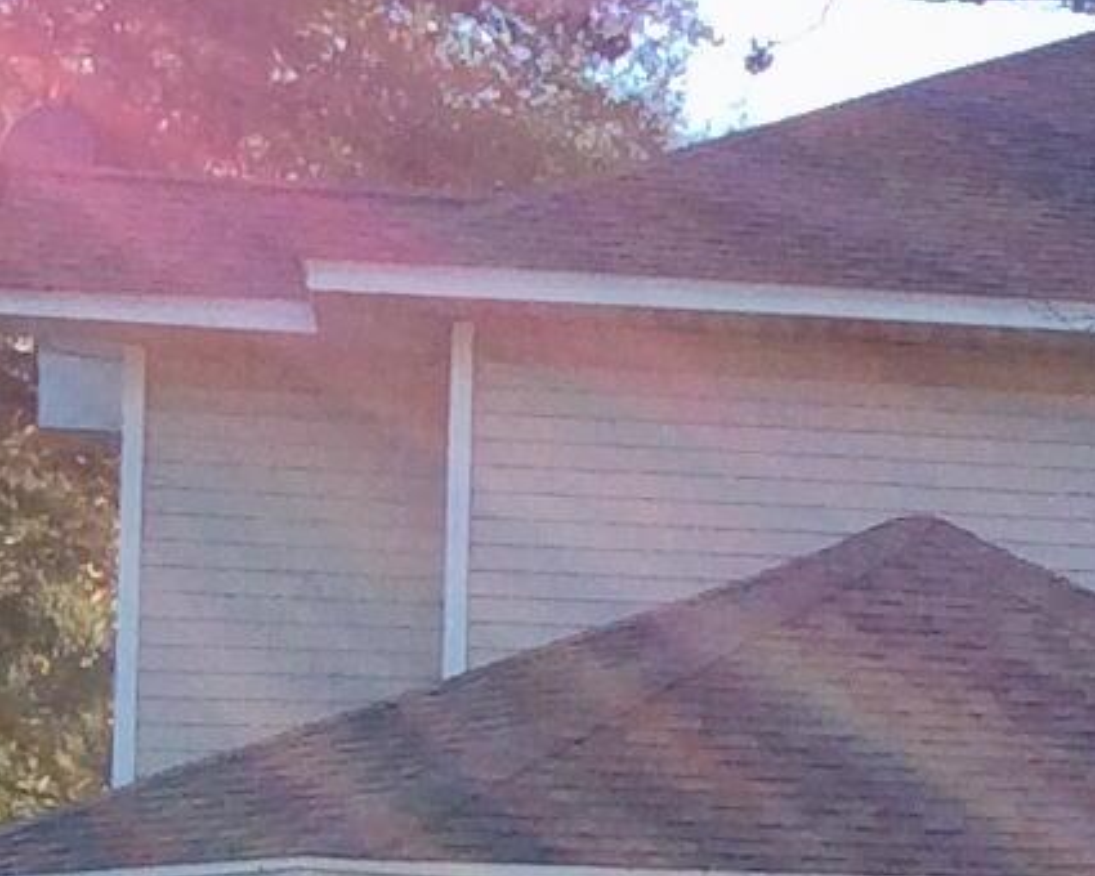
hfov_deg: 9.3
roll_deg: -0.4
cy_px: 1105
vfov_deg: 8.0
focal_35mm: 190
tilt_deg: +2.1
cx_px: 2430
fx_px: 6157
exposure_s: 1/615
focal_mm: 3.3
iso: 32
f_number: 2.4
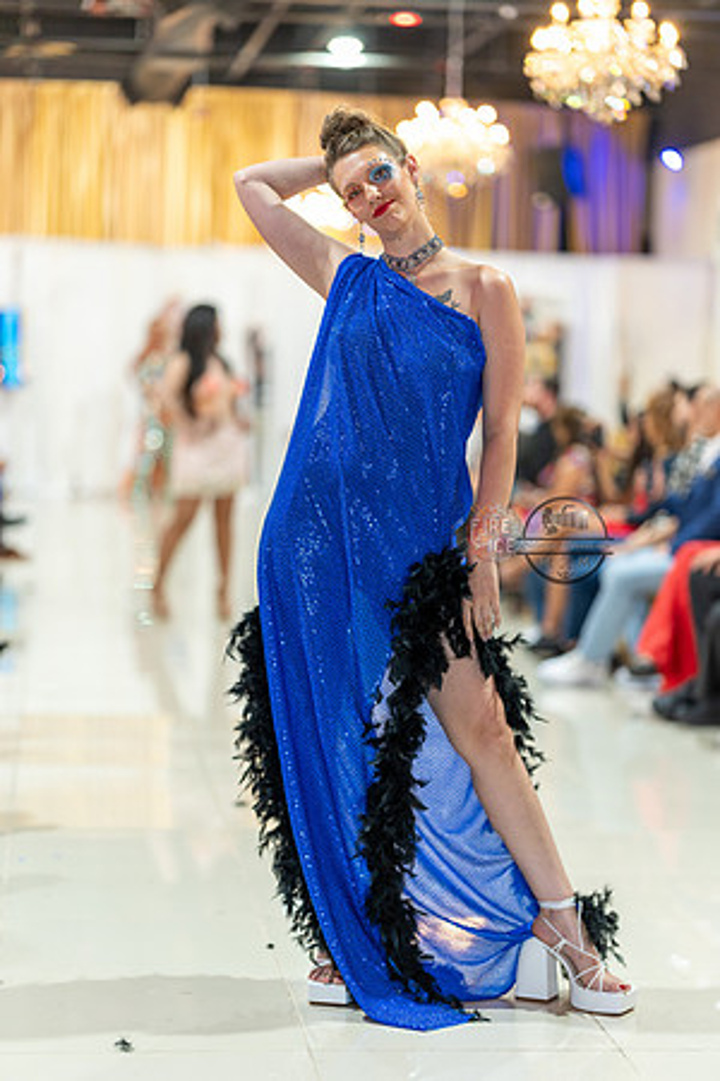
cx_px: 360
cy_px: 540
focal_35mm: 85
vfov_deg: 23.9
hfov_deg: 16.1
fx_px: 2550
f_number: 1.4
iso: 400
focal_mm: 85
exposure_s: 1/160
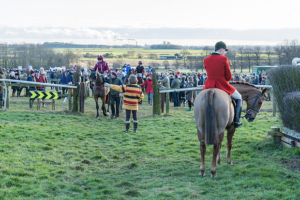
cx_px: 149
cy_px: 99
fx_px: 594
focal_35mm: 71
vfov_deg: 19.1
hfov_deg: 28.3
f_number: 5.6
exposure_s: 1/125
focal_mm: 70
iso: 200
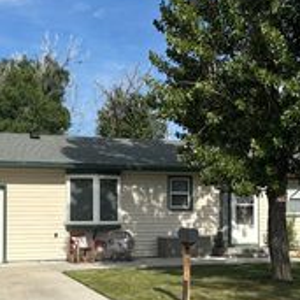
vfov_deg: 25.6
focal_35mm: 67
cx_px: 156
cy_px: 194
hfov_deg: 25.7
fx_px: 657
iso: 50
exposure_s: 1/4425
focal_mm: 5.96
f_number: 1.6
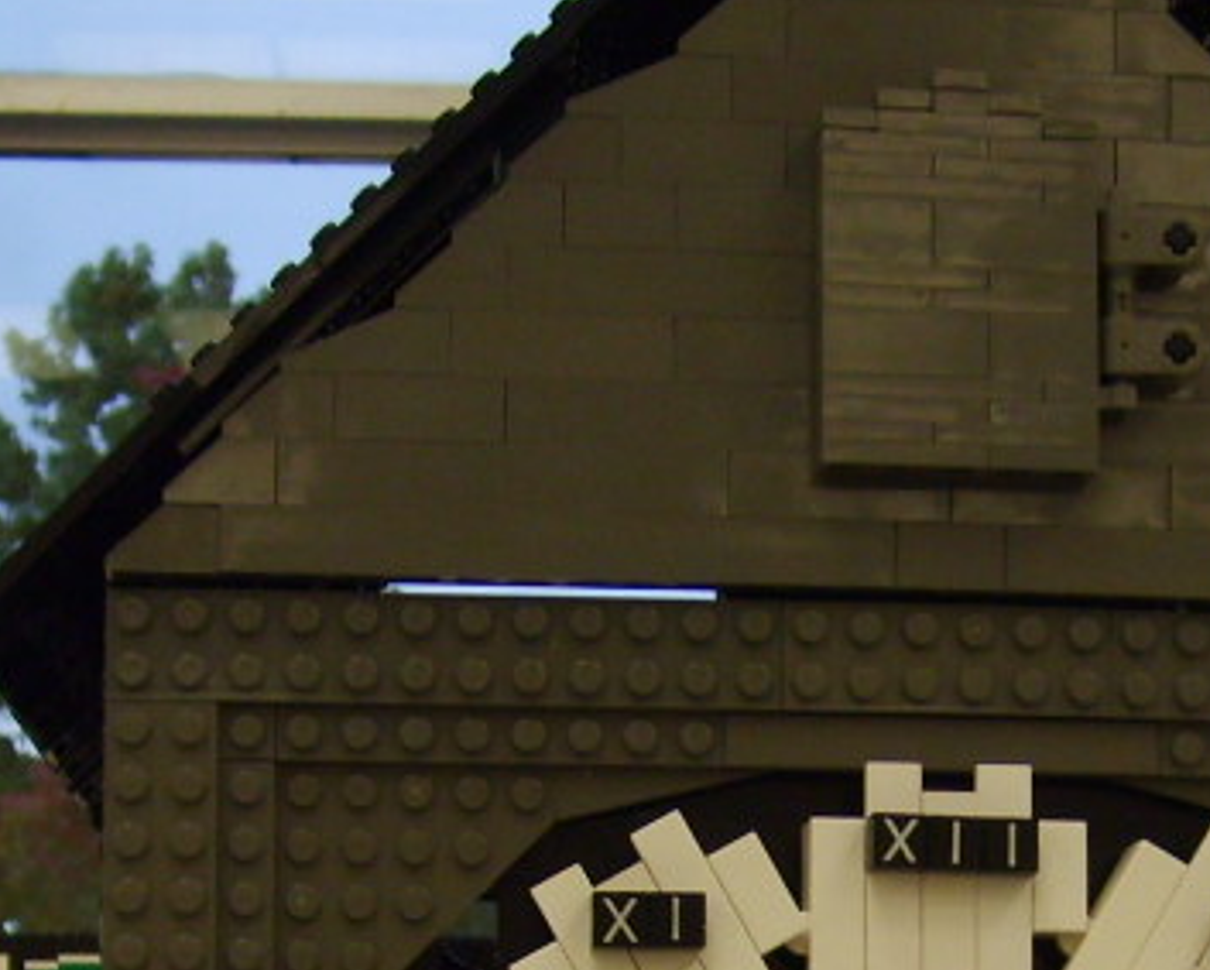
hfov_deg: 19.2
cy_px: 1189
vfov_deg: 15.0
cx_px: 925
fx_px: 3548
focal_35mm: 99
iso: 100
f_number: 2.8
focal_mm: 5.8
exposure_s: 1/30
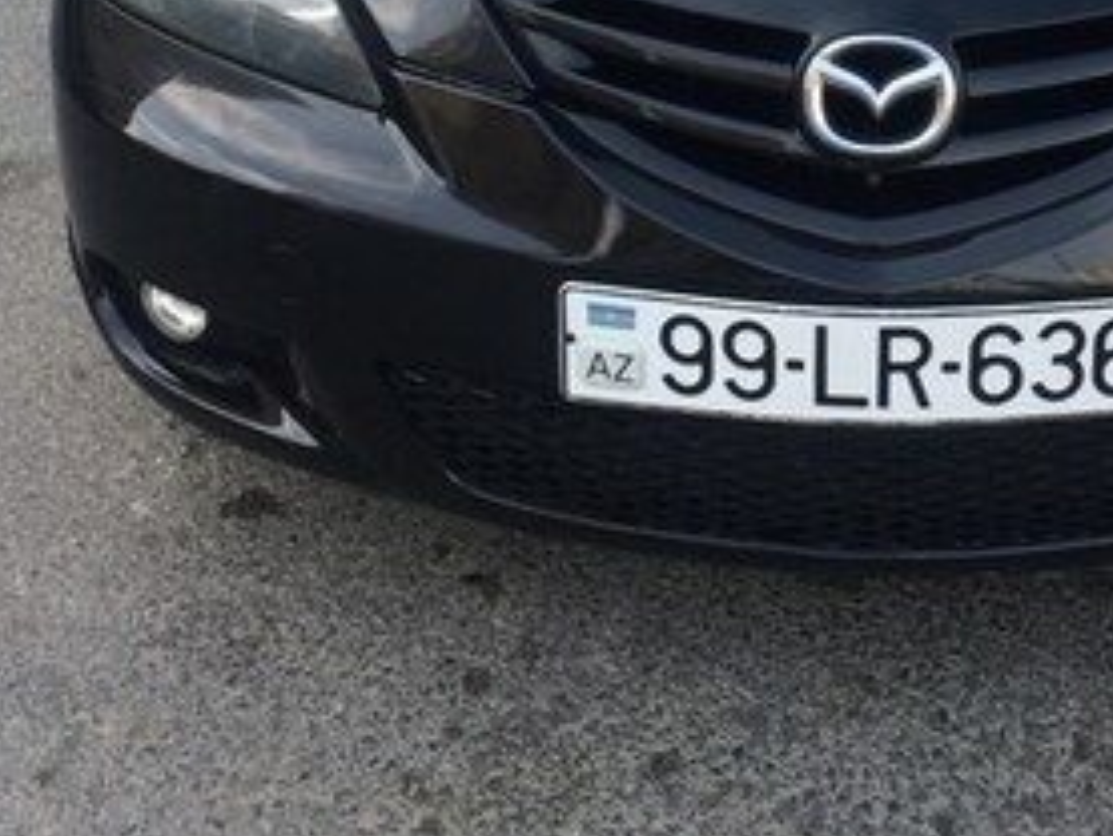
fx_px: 2220
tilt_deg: -24.1
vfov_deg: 20.2
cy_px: -127
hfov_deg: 27.8
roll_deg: +3.1
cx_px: 804
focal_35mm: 69
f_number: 2.2
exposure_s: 1/406
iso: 32
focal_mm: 4.15
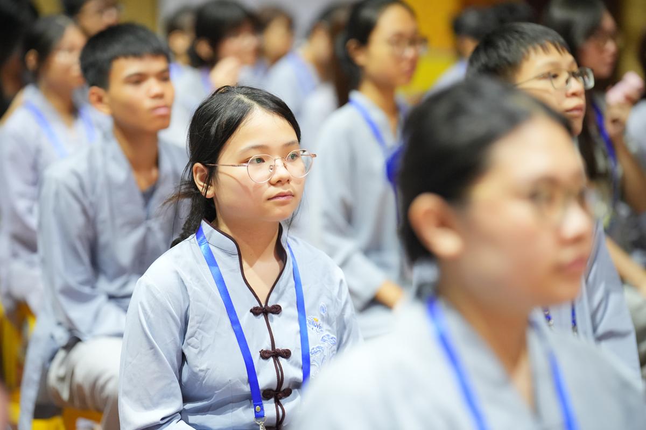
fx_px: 2368
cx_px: 323
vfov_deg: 10.4
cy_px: 215
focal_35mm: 132
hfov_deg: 15.5
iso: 4000
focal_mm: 132
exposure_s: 1/100
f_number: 2.8
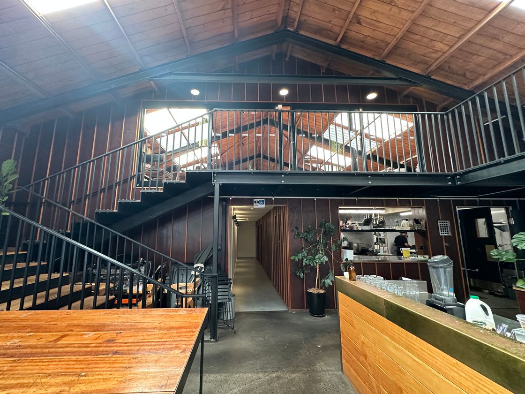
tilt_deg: +9.2
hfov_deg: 98.1
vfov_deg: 81.7
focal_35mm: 15
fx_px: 227
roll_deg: -0.3
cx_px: 249
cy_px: 197
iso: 320
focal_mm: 2.22
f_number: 2.2
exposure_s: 1/96
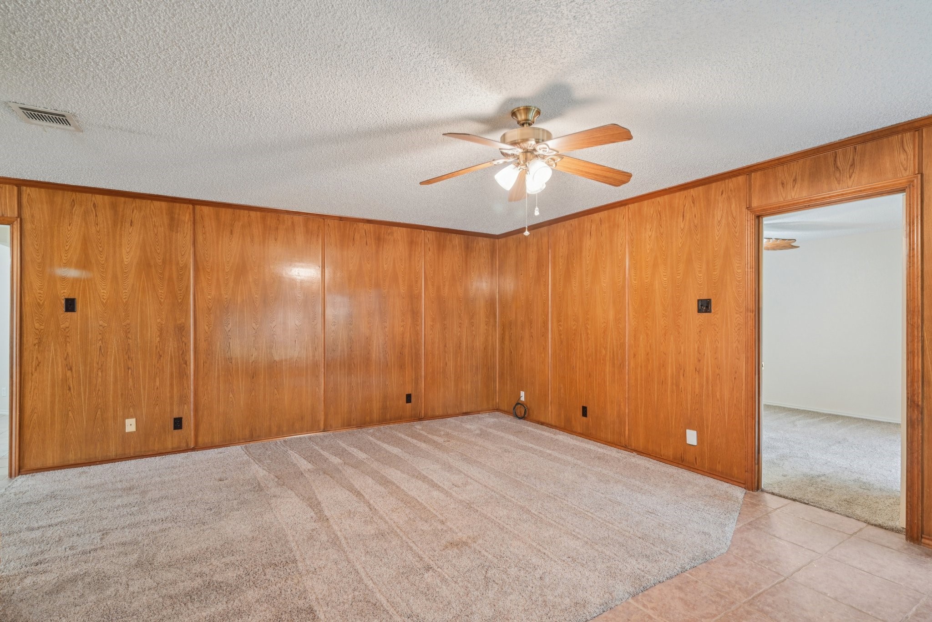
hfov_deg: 93.3
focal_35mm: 17
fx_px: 440
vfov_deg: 70.5
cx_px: 466
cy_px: 311
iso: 400
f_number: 8
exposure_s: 1/3.33
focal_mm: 17
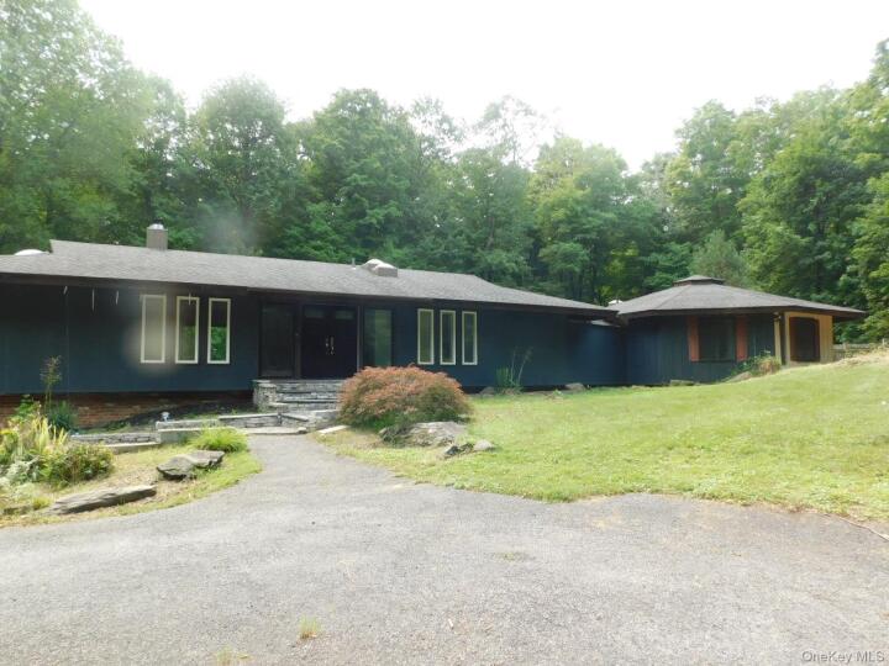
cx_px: 444
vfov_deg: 58.9
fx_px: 591
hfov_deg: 73.9
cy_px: 333
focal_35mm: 23
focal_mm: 4
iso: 125
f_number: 3
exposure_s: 1/320
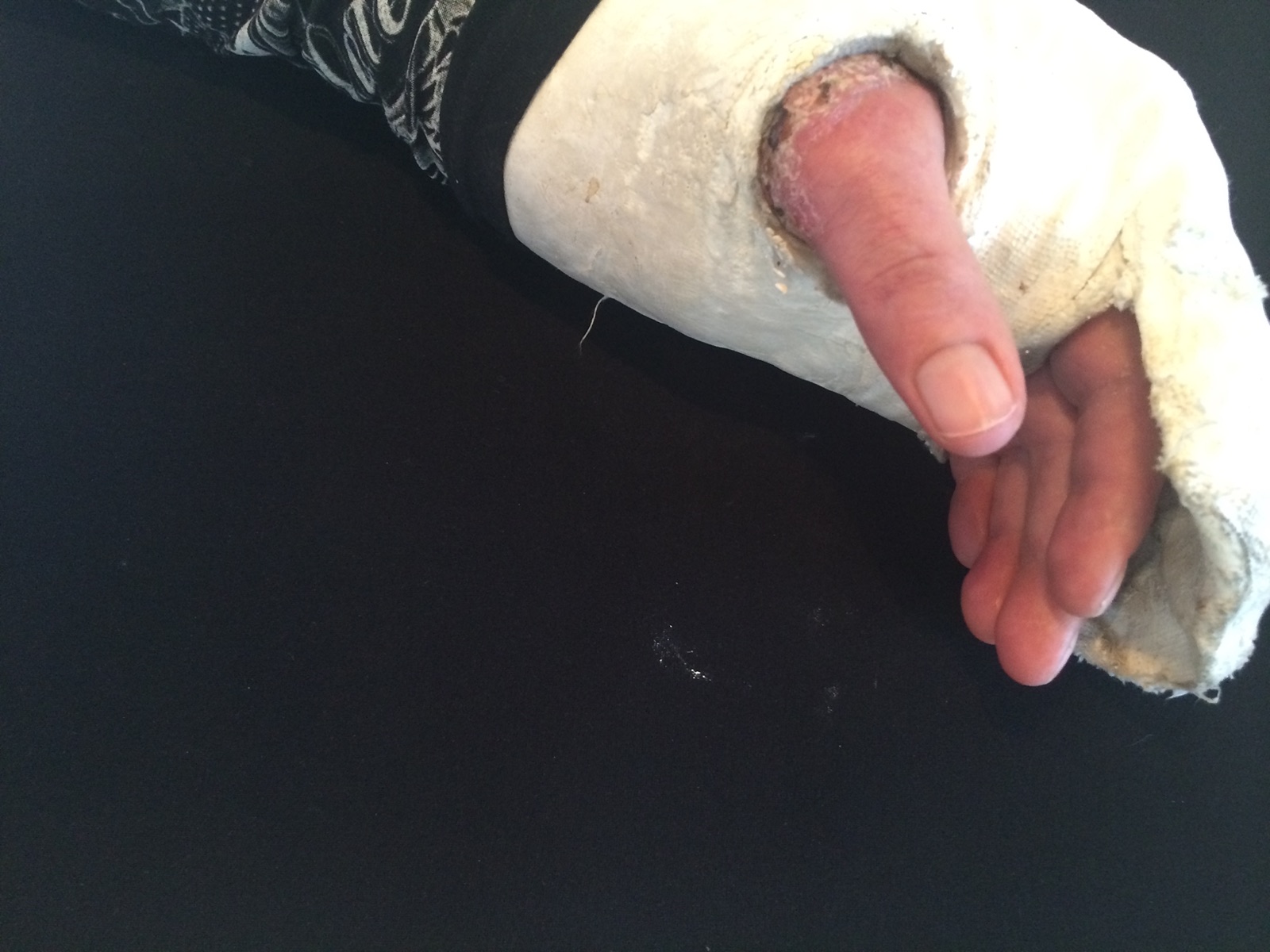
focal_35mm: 30
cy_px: 476
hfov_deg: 60.0
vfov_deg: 46.8
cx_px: 635
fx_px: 1101
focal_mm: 4.12
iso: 320
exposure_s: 1/20
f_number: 2.2
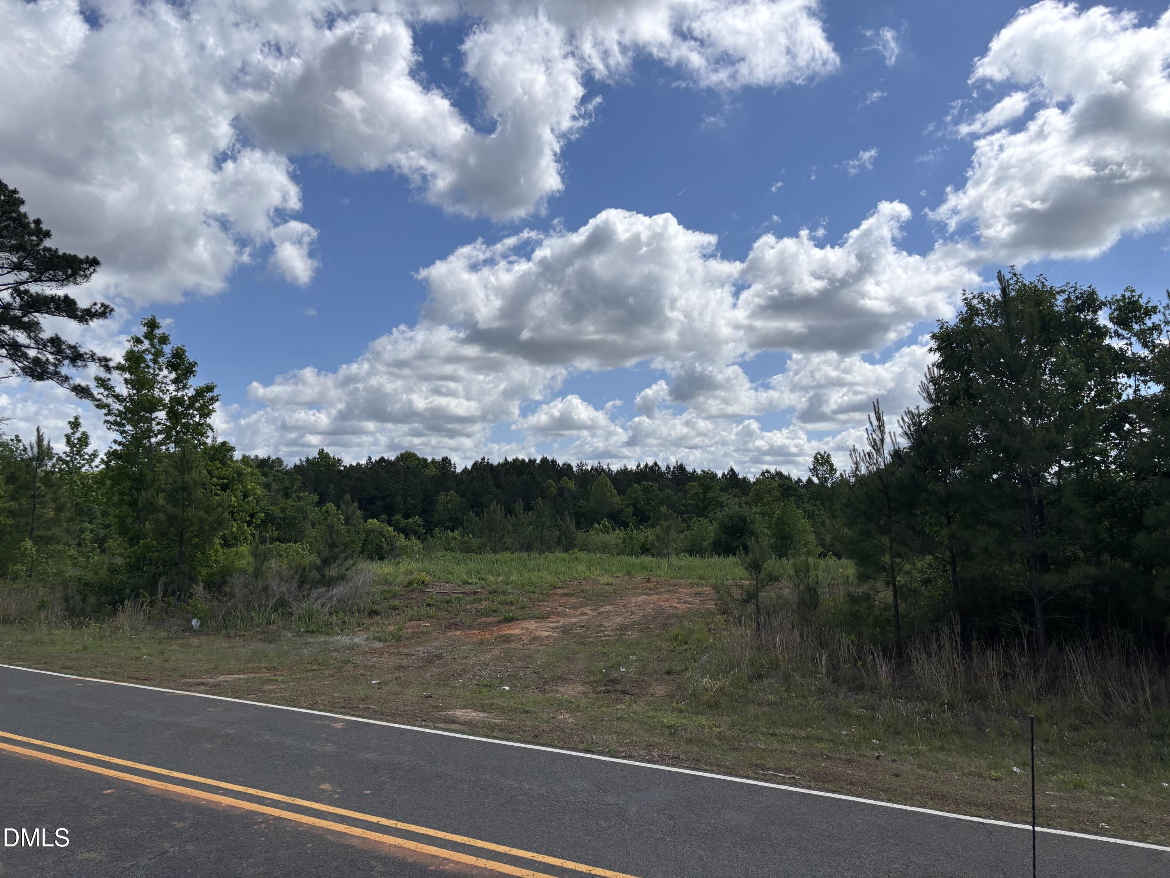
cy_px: 439
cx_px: 585
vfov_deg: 53.1
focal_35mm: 26
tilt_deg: +4.5
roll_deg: +0.3
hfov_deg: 67.3
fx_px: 879
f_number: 1.6
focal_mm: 5.96
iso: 50
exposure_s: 1/6329
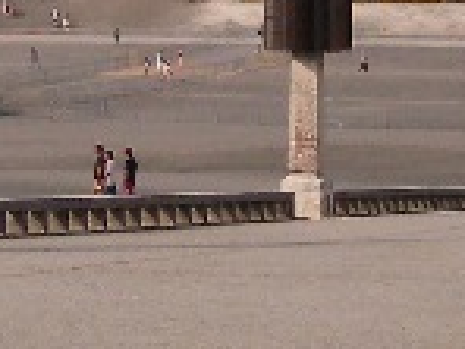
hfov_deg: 9.6
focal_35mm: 206
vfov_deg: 7.1
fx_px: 2767
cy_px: -167
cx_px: 94
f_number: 4.8
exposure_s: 1/1000
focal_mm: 8
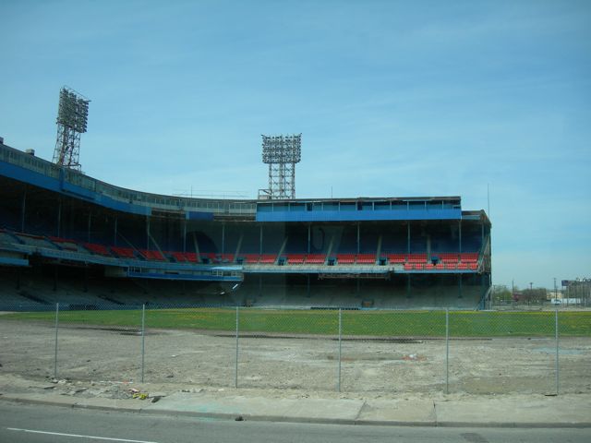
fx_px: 649
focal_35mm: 38
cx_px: 296
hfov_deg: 49.0
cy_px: 222
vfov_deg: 37.7
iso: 50
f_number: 2.8
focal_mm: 7.8
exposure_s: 1/296
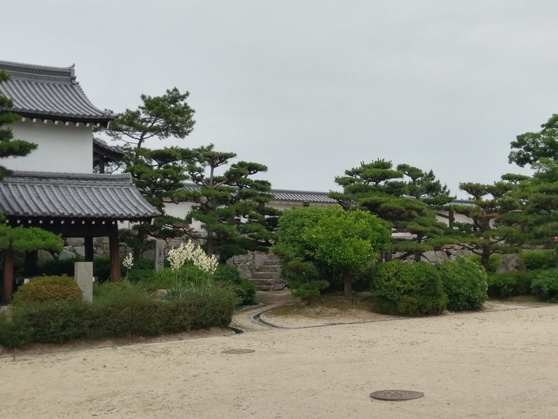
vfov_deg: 53.1
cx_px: 279
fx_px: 419
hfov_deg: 67.3
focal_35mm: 26
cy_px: 210
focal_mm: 4.58
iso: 100
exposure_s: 1/960
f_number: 1.8
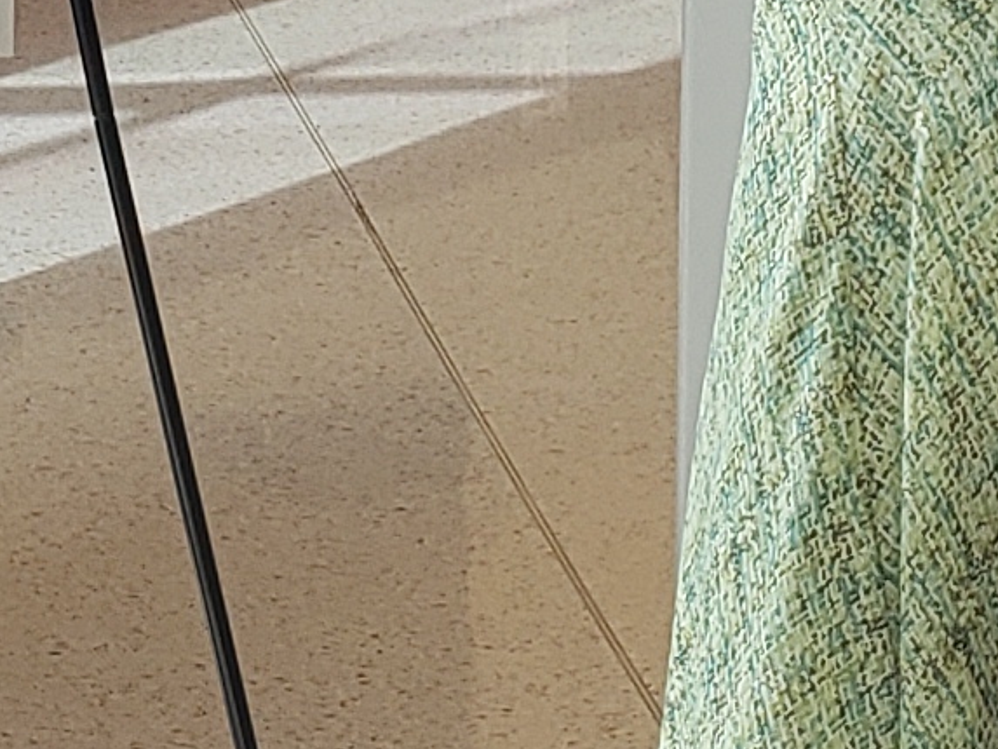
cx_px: 320
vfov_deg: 7.9
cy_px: -397
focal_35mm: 183
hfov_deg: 10.8
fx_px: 5277
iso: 50
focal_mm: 4.3
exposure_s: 1/147
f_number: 2.4
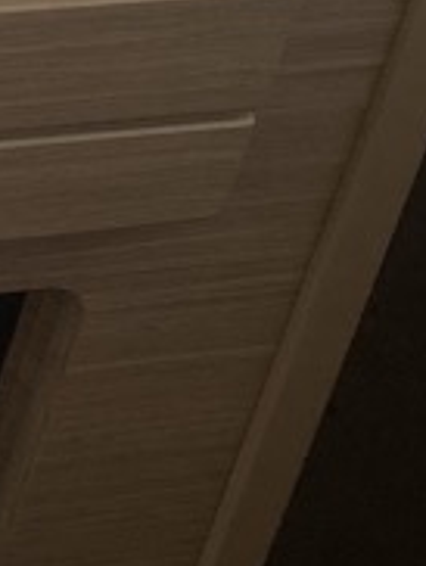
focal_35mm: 171
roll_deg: -4.5
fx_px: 2799
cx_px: -1228
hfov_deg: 6.9
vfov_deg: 11.1
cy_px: -308
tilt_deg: -25.1
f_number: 1.8
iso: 32
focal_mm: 4.25
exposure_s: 1/582
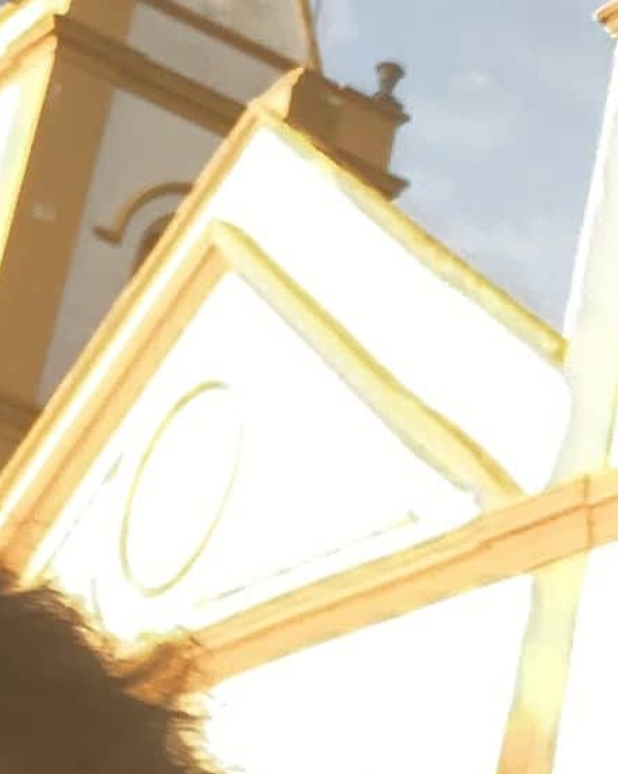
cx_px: 810
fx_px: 3340
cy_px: 316
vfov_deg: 13.2
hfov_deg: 10.3
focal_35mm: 146
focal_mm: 2.87
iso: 64
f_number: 2.2
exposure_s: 1/121
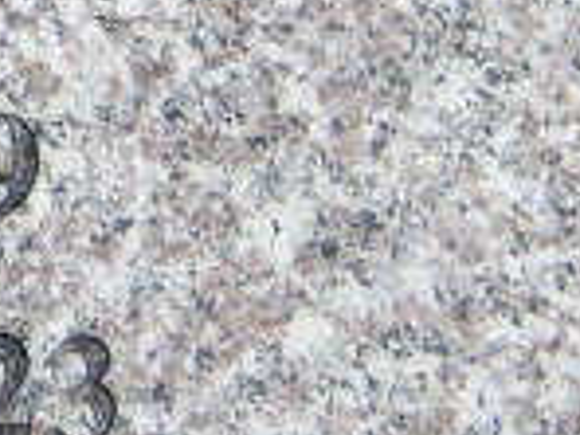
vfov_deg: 4.9
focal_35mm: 303
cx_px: -439
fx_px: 5077
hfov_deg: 6.4
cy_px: -118
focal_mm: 12.5
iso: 100
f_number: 17.2
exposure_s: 1/85
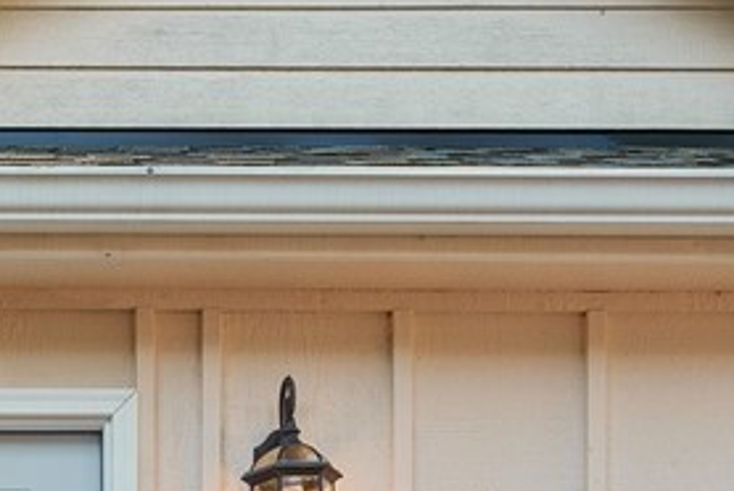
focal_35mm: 78
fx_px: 1592
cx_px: -94
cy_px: 847
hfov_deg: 24.1
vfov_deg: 15.4
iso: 500
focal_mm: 20
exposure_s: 1/60
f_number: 8
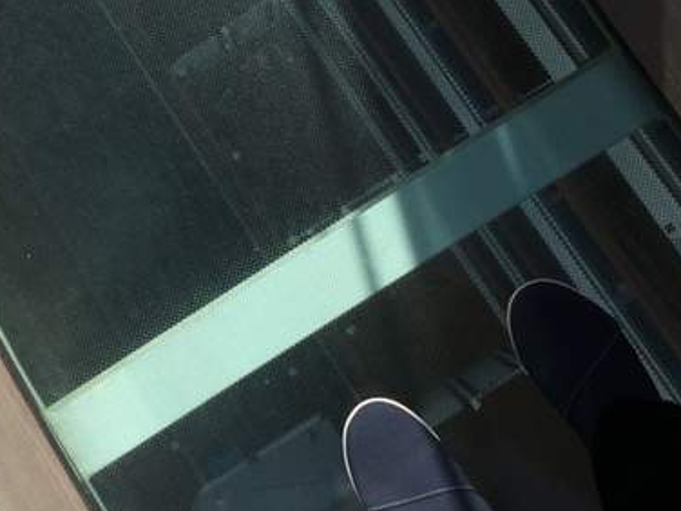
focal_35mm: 54
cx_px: 176
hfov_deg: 34.8
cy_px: 126
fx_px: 1062
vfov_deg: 26.7
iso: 32
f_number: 2.2
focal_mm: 4.15
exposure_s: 1/5650
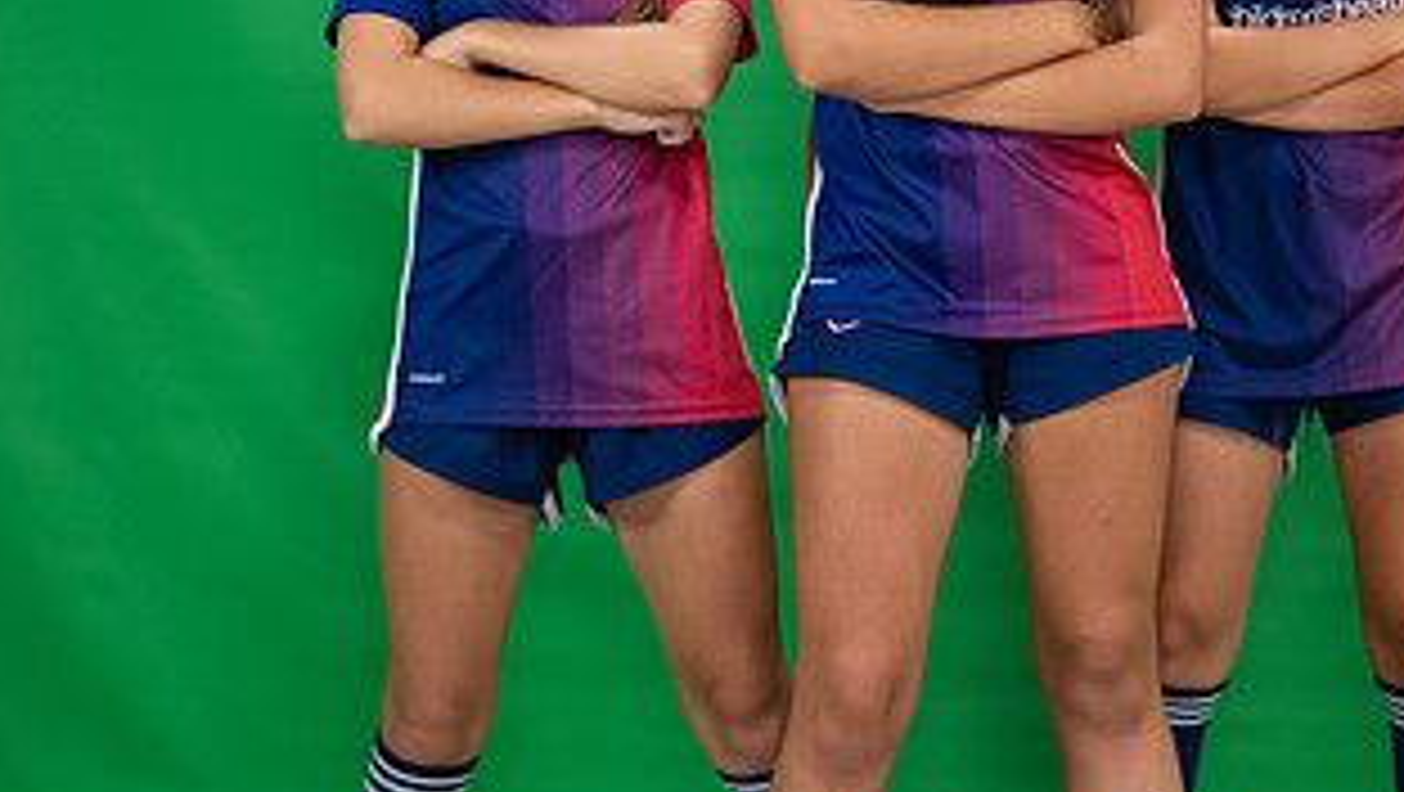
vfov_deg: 10.0
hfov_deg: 17.5
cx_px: 1061
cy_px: 297
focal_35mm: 122
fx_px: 4545
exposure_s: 1/500
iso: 400
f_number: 1.2
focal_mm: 50
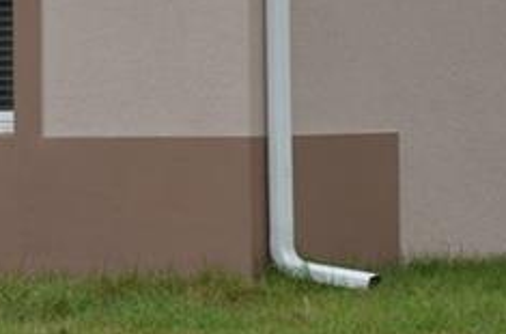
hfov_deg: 4.5
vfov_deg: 3.0
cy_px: -87
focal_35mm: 458
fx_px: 6416
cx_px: -310
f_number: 5.6
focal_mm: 70
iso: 200
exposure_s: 1/500
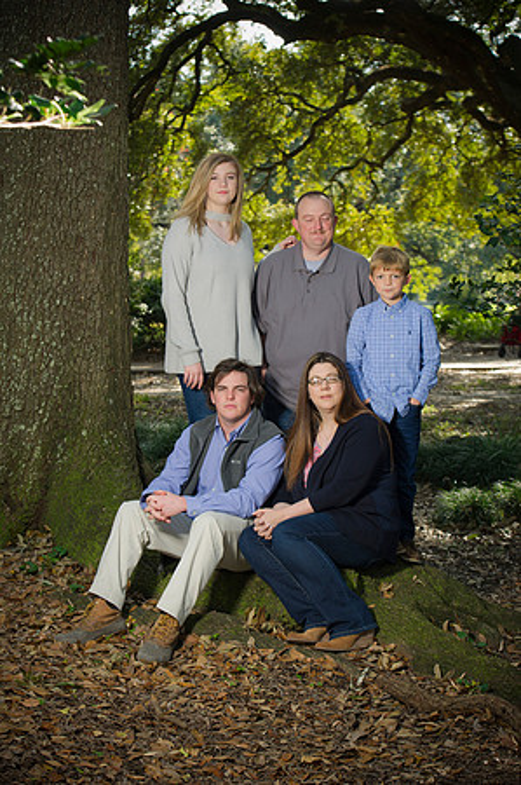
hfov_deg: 18.1
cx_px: 260
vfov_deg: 27.0
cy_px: 392
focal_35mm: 75
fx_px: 1632
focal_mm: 75
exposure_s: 1/100
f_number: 5
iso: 160
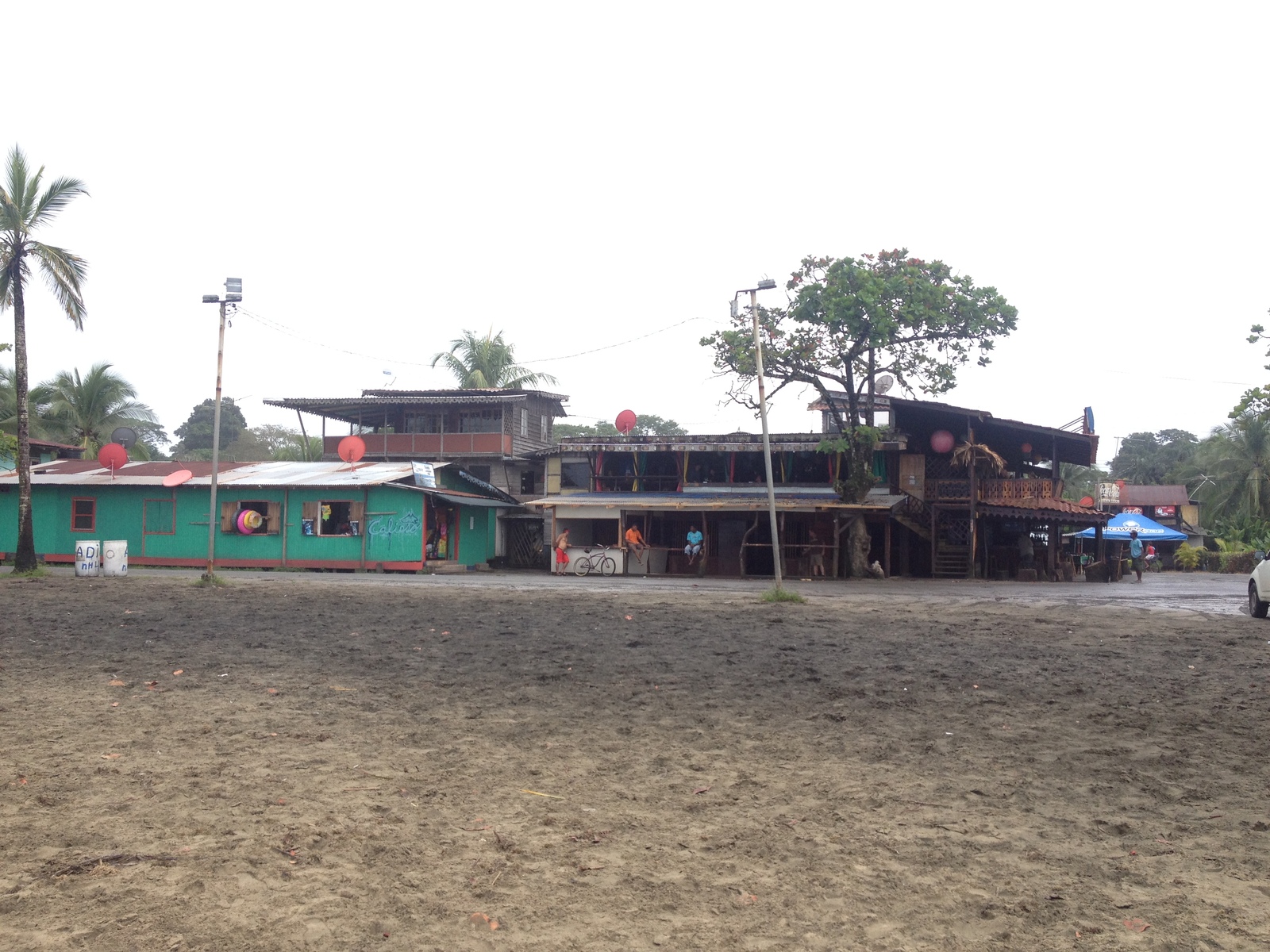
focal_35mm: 35
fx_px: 1284
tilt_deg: -1.1
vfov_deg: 40.7
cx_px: 635
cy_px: 476
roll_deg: -0.6
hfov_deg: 52.6
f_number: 2.4
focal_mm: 4.28
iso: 50
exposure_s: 1/464
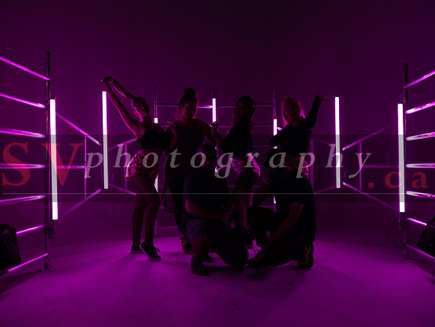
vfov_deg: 49.7
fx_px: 352
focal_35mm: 28
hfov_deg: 63.4
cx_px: 218
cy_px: 164
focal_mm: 35.6
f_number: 5.6
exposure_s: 1/40
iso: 800
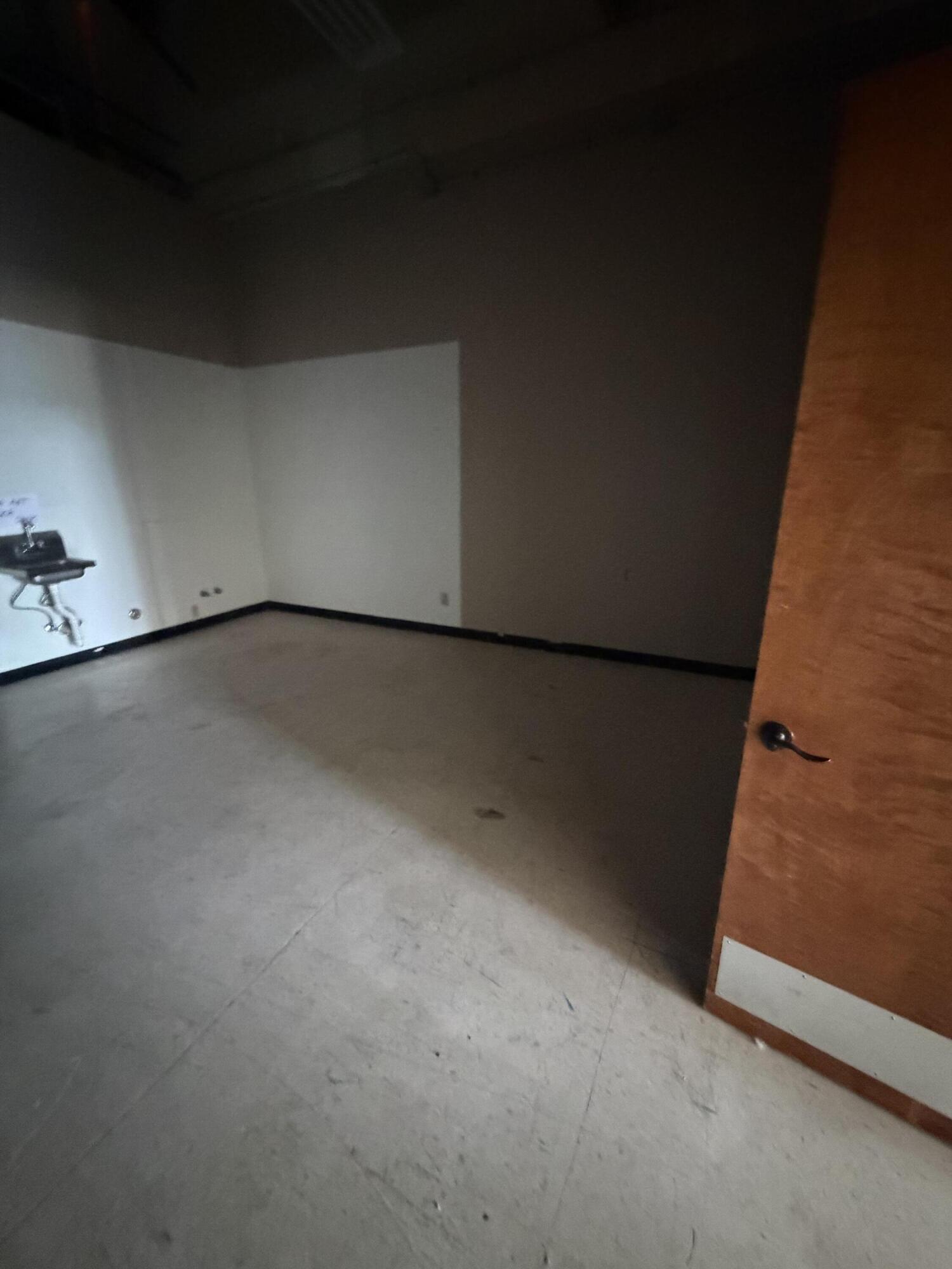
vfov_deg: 102.1
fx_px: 513
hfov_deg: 85.7
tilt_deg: -13.9
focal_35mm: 14
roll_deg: -0.8
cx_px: 476
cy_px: 634
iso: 1600
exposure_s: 1/34
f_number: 2.2
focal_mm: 2.22
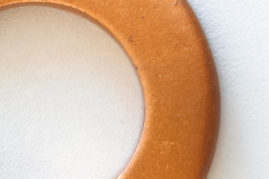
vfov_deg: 12.4
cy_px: 57
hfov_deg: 16.6
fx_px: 822
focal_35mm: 110
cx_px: -153
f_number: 1.65
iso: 50
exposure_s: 1/10
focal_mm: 6.14
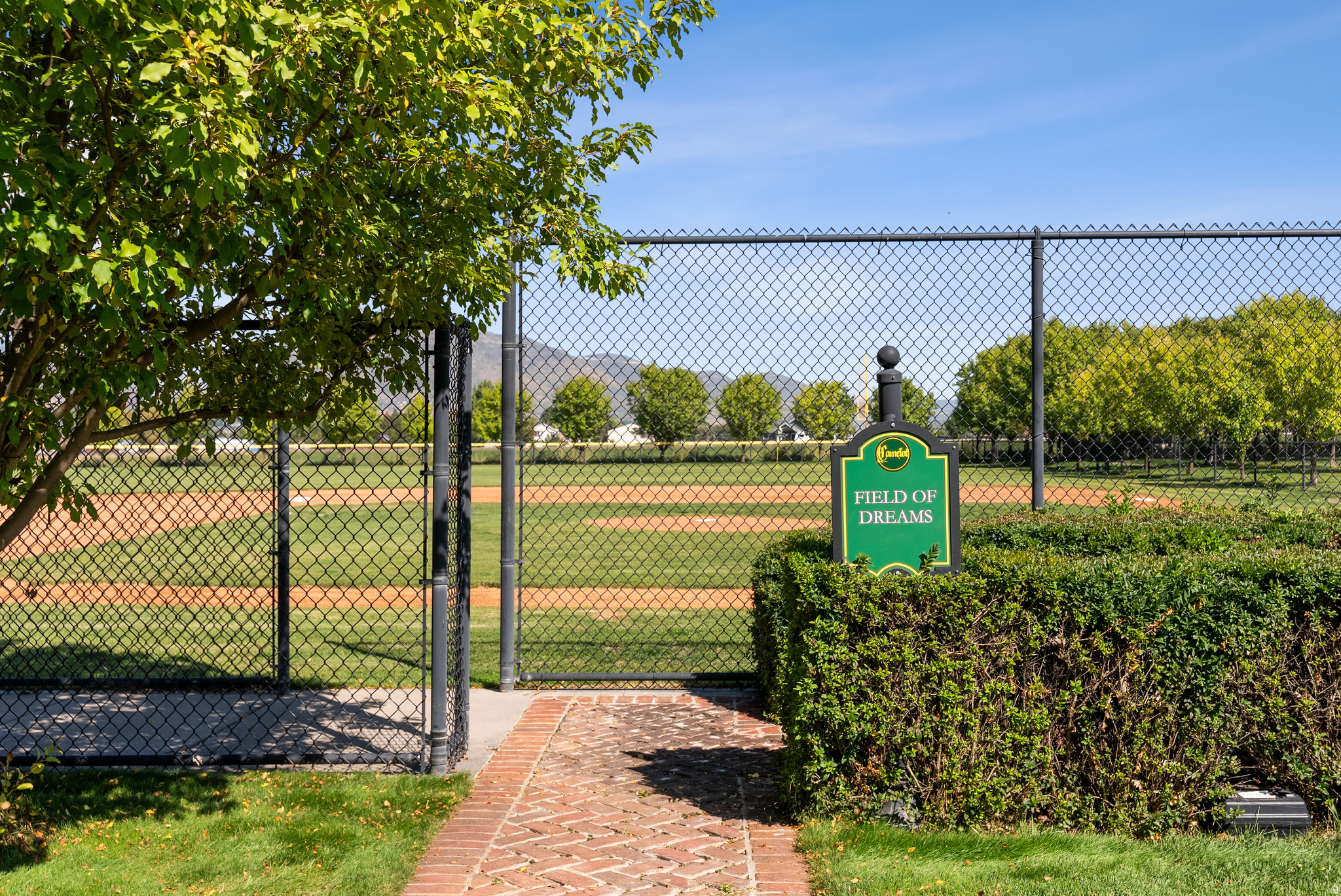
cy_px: 448
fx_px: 1390
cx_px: 670
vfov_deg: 35.7
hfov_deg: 51.5
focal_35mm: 37
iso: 640
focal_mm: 37.3
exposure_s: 1/2000
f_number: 6.3
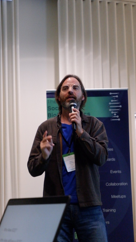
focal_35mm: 91
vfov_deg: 23.4
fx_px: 583
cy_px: 117
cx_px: 86
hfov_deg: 13.3
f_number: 5.6
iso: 5000
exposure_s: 1/125
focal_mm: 45
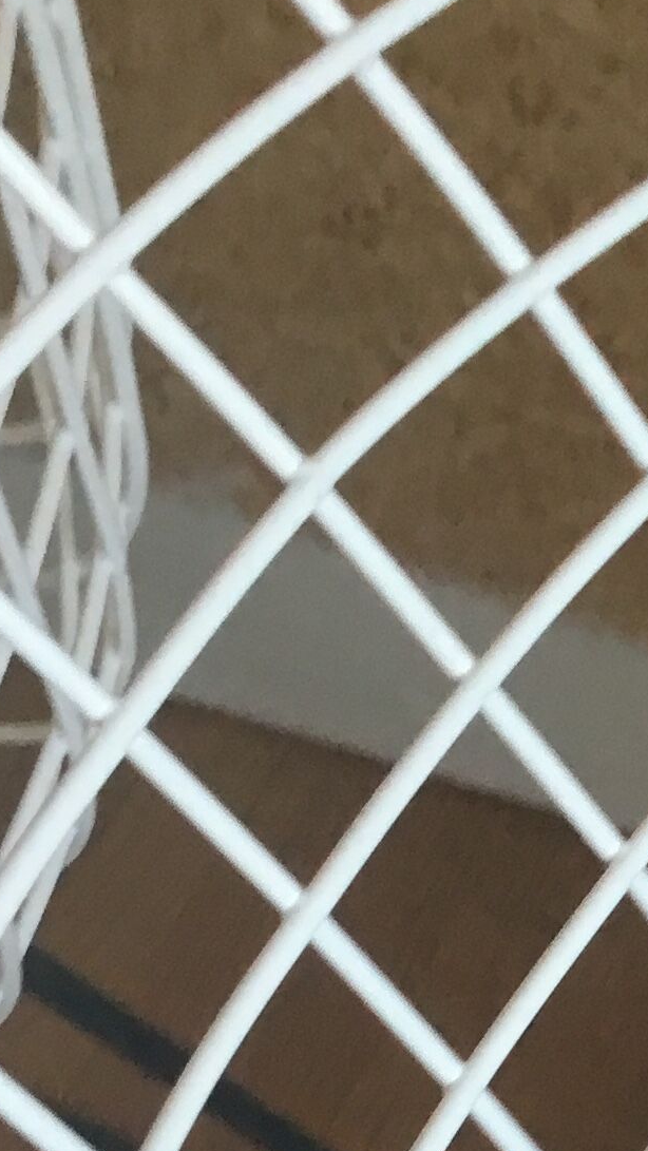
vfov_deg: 19.9
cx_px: 1061
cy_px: 1368
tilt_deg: -65.3
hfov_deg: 11.4
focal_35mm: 101
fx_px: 3084
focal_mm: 3.3
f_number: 2.4
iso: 50
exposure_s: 1/33
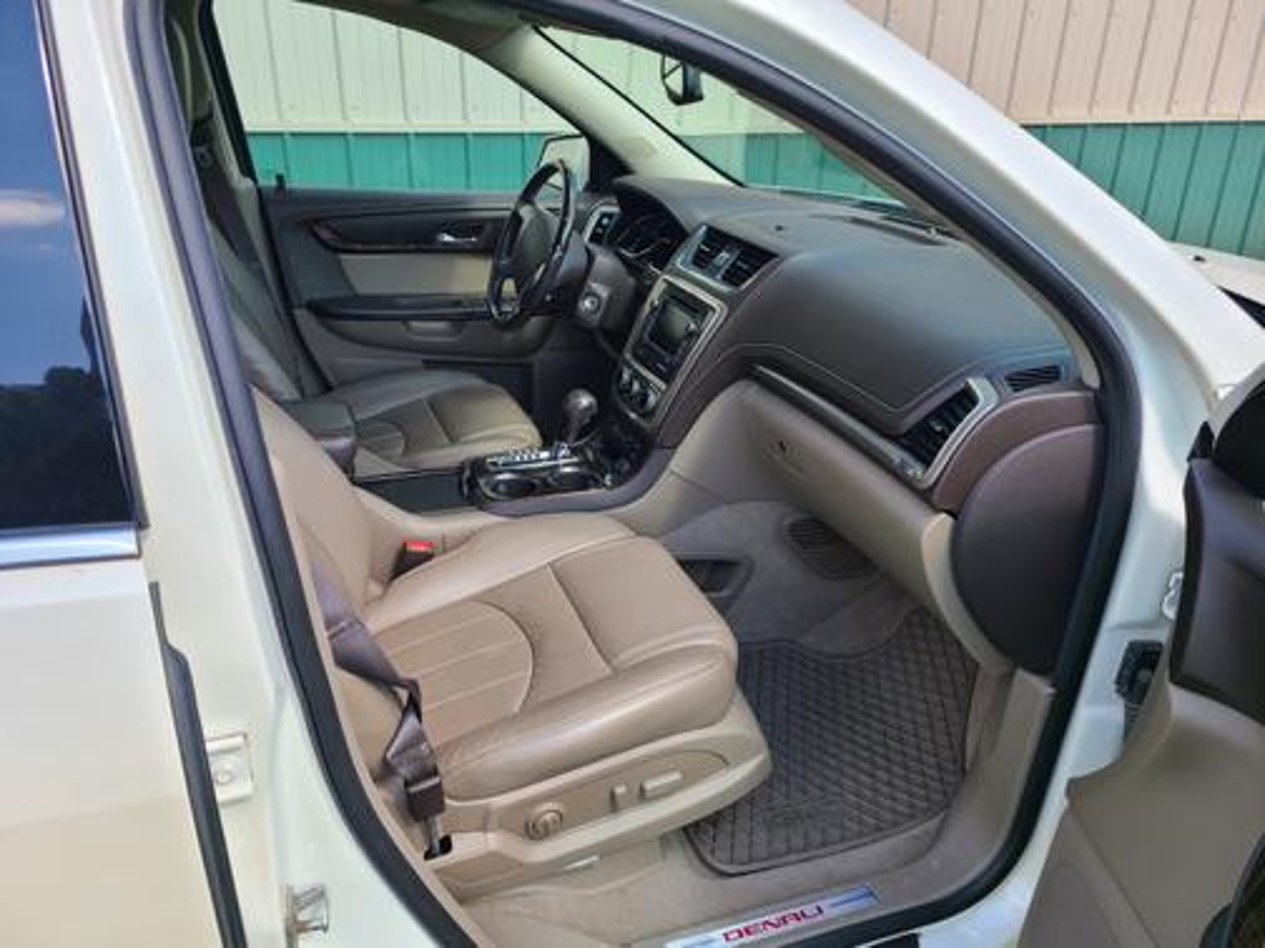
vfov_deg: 53.1
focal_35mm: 26
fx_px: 950
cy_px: 474
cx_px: 632
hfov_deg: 67.3
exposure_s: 1/417
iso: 40
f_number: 1.8
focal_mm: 5.4
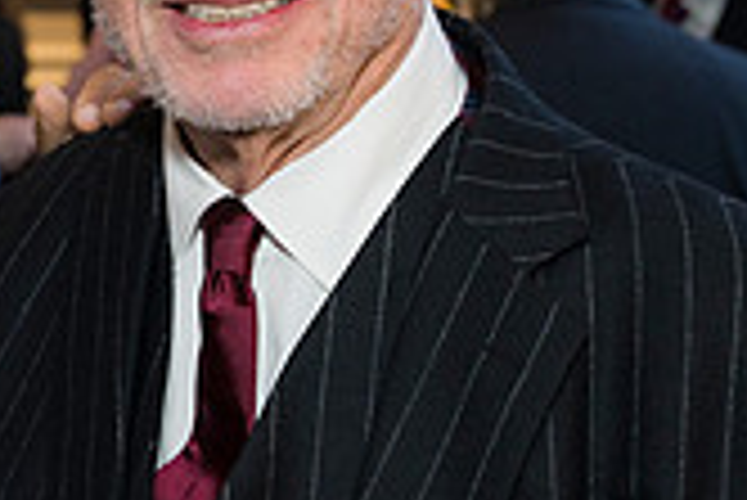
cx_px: 45
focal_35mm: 122
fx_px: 2534
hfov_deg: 16.5
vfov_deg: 11.3
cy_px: 196
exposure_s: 1/125
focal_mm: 35
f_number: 4
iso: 800
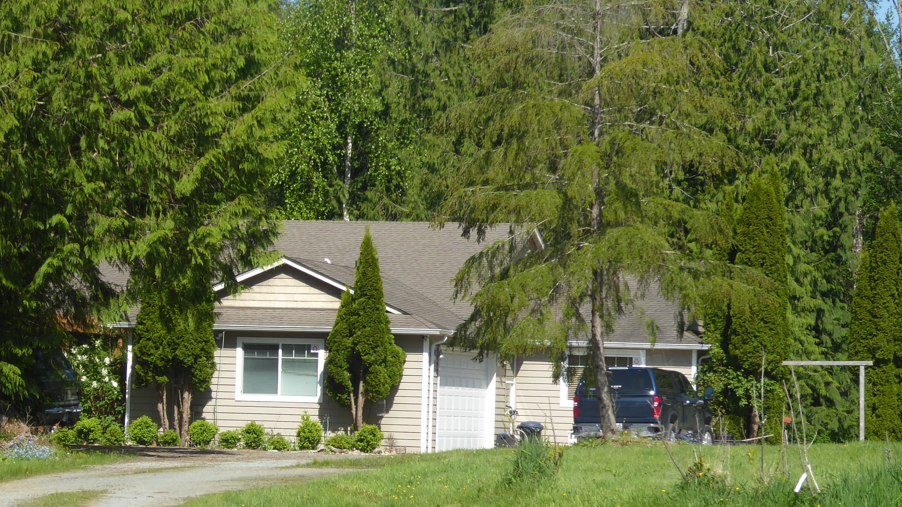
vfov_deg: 7.9
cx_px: 317
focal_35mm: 153
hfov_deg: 14.0
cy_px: 361
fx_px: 3659
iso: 80
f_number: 5
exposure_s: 1/320
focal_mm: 17.5
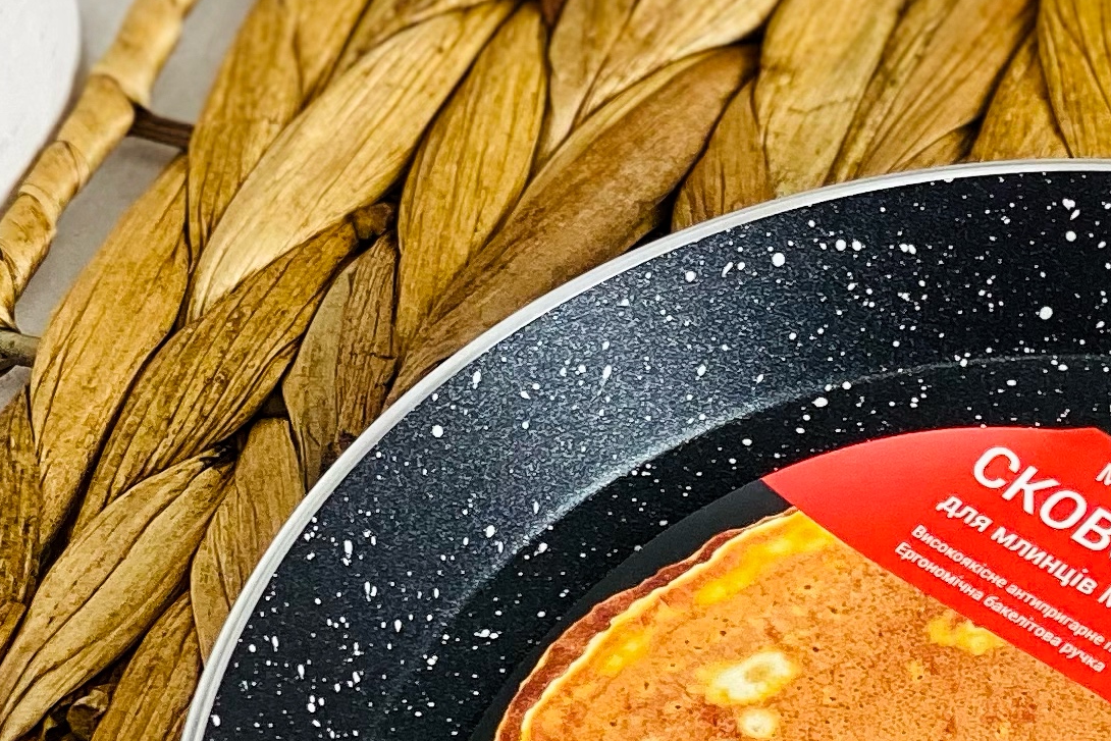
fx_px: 6173
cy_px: 92
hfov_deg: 10.2
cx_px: 1011
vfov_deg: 6.9
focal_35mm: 200
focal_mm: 6
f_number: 2
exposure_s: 1/100
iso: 40
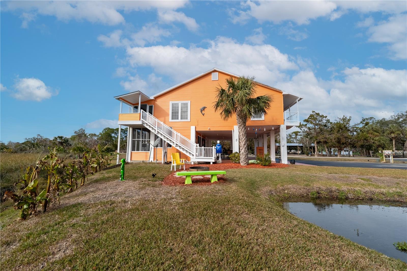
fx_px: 164
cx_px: 204
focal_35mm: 14
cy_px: 136
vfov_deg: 79.2
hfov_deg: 102.3
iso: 250
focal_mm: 14.5
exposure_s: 1/8000
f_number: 8
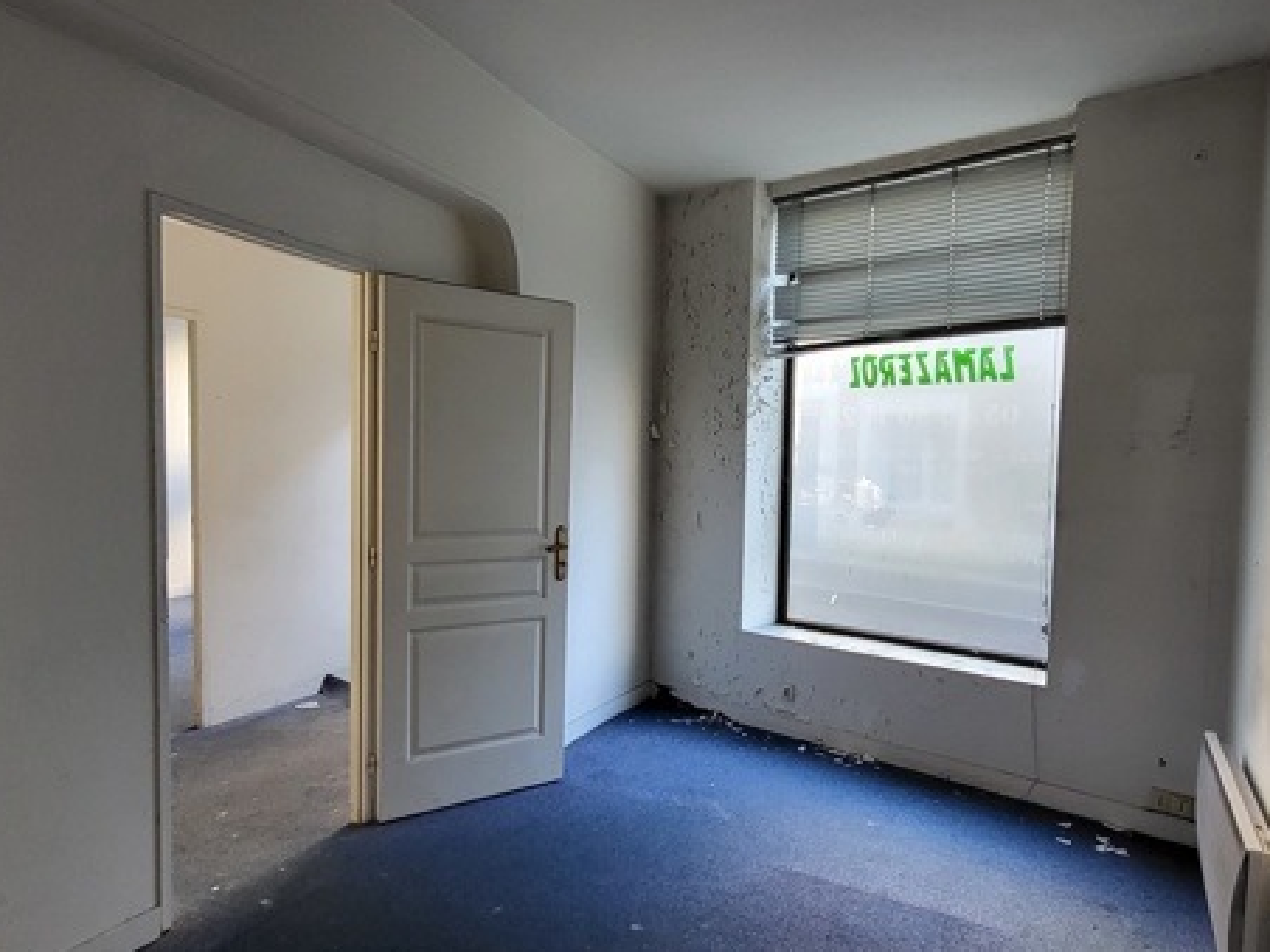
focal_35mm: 23
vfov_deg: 58.8
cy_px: 508
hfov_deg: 73.8
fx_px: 844
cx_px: 680
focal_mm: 1.74
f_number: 2.2
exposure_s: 1/50
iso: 160
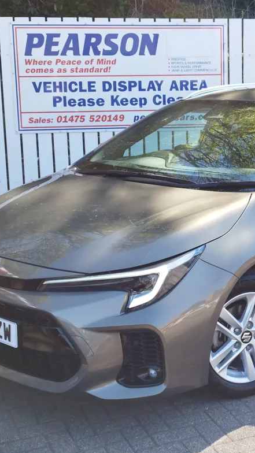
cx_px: 199
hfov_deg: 29.1
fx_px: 481
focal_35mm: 40
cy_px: 213
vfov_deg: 50.4
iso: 50
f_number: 1.89
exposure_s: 1/136
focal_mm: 5.89
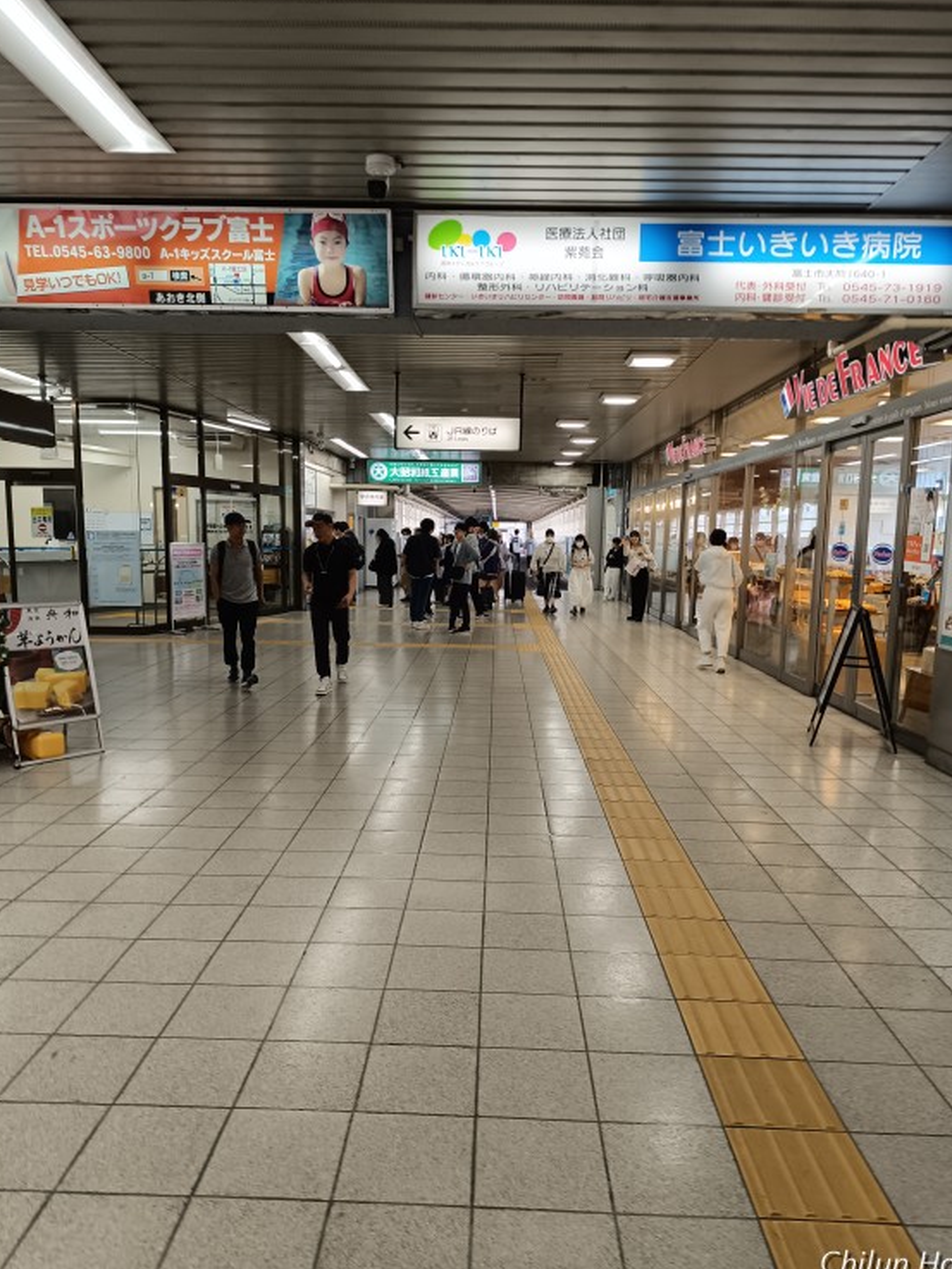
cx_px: 484
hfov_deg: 54.9
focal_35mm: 25
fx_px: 916
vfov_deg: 69.4
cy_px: 637
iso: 372
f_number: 1.65
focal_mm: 6.14
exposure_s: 1/100
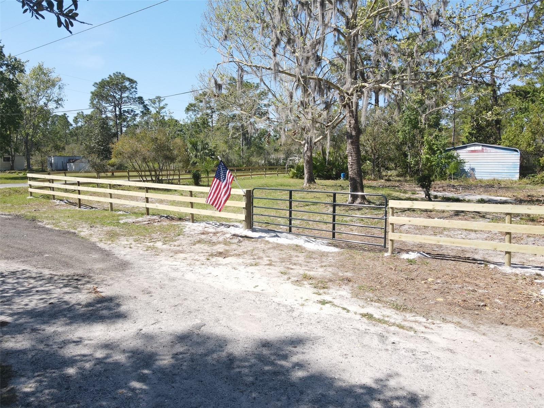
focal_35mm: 24
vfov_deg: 56.8
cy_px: 204
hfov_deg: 71.6
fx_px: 377
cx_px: 272
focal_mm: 4.5
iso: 100
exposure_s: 1/350
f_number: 2.8
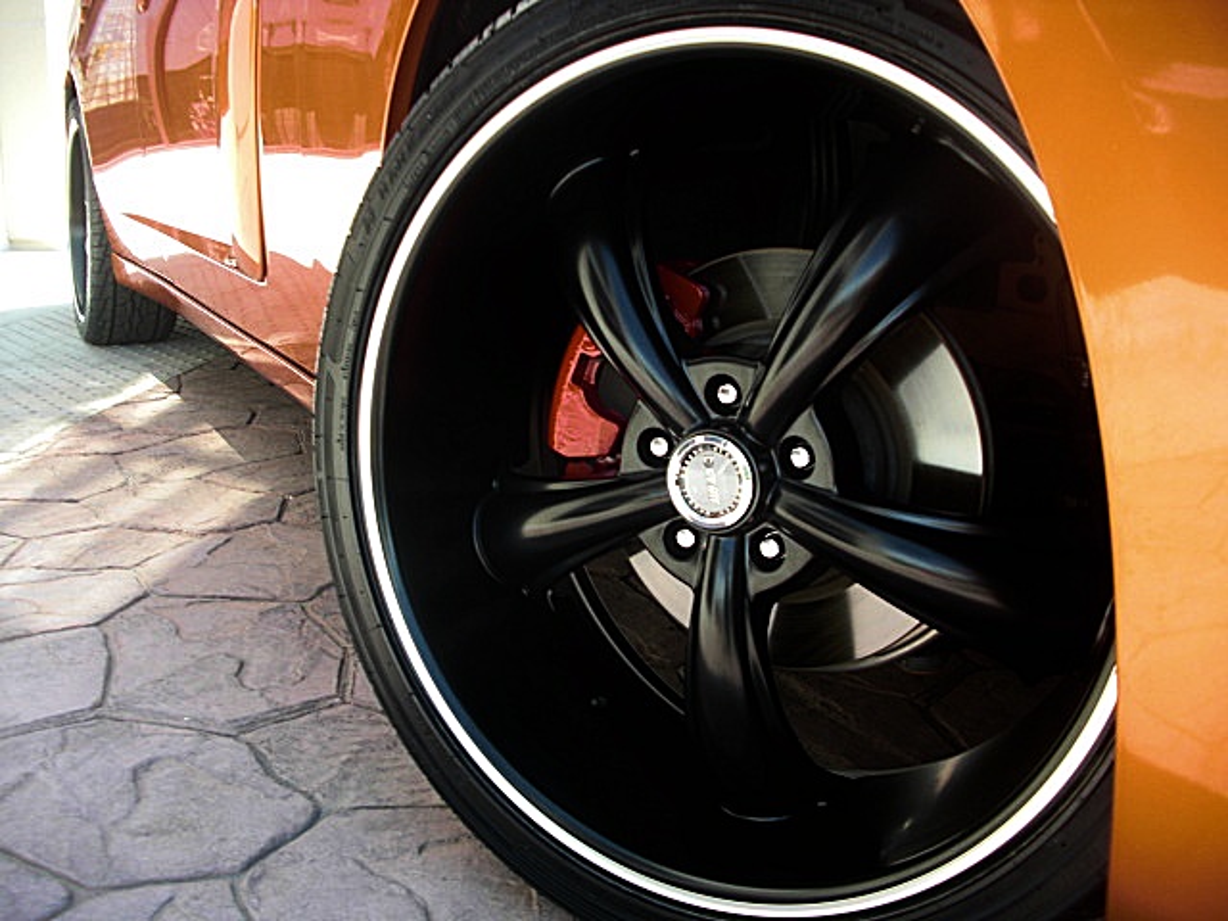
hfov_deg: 51.4
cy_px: 460
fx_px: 1277
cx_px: 614
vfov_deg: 39.7
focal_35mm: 36
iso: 50
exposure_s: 1/125
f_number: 2.8
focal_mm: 6.3
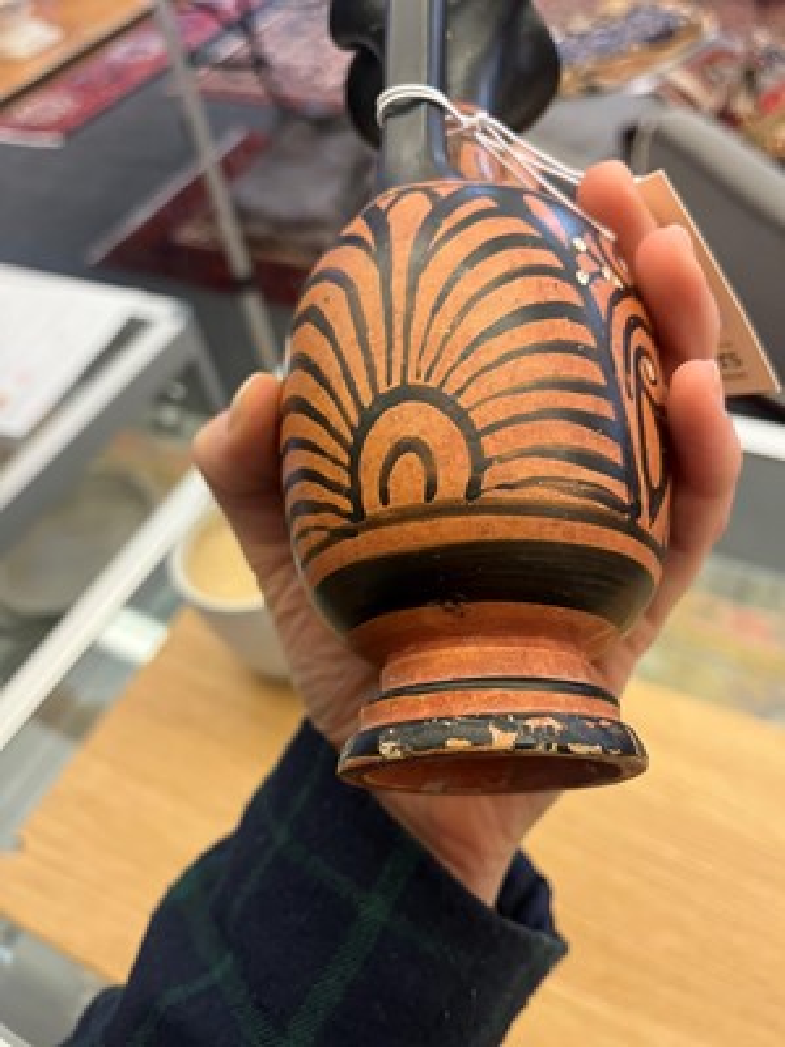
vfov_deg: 67.3
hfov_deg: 53.1
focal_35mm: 26
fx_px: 786
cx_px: 392
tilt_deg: -48.2
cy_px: 524
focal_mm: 5.1
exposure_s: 1/50
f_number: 1.6
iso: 200
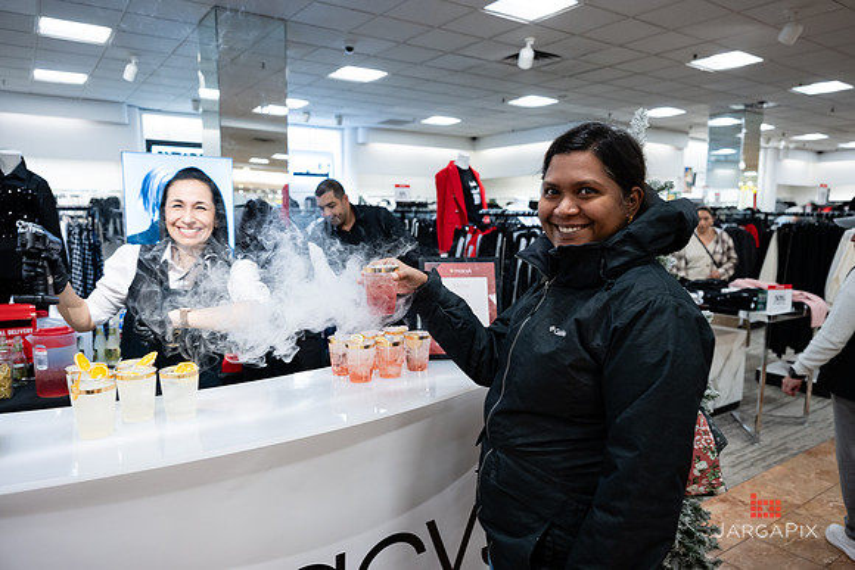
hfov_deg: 72.8
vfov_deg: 52.4
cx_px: 428
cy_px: 285
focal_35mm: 24
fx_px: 580
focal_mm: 24
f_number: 3.2
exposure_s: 1/125
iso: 1000
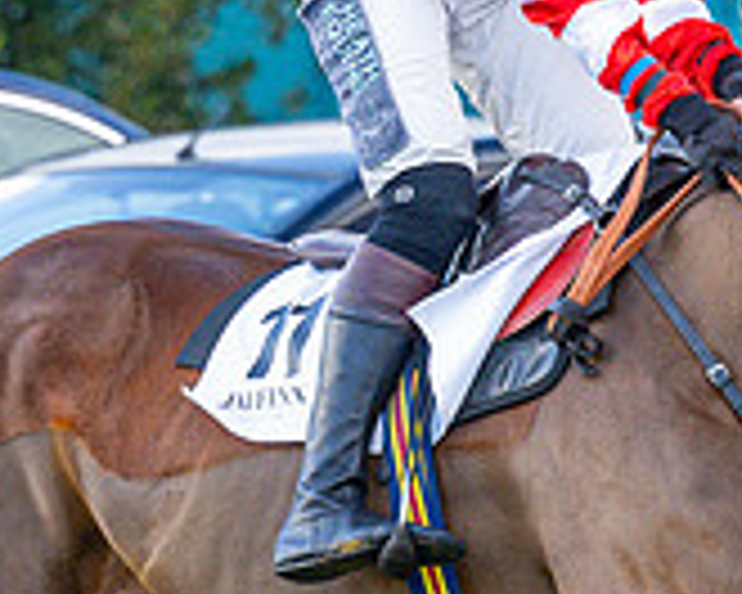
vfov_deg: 1.4
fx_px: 25145
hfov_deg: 1.7
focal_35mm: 1145
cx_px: 804
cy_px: 525
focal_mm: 160
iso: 500
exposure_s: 1/640
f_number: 4
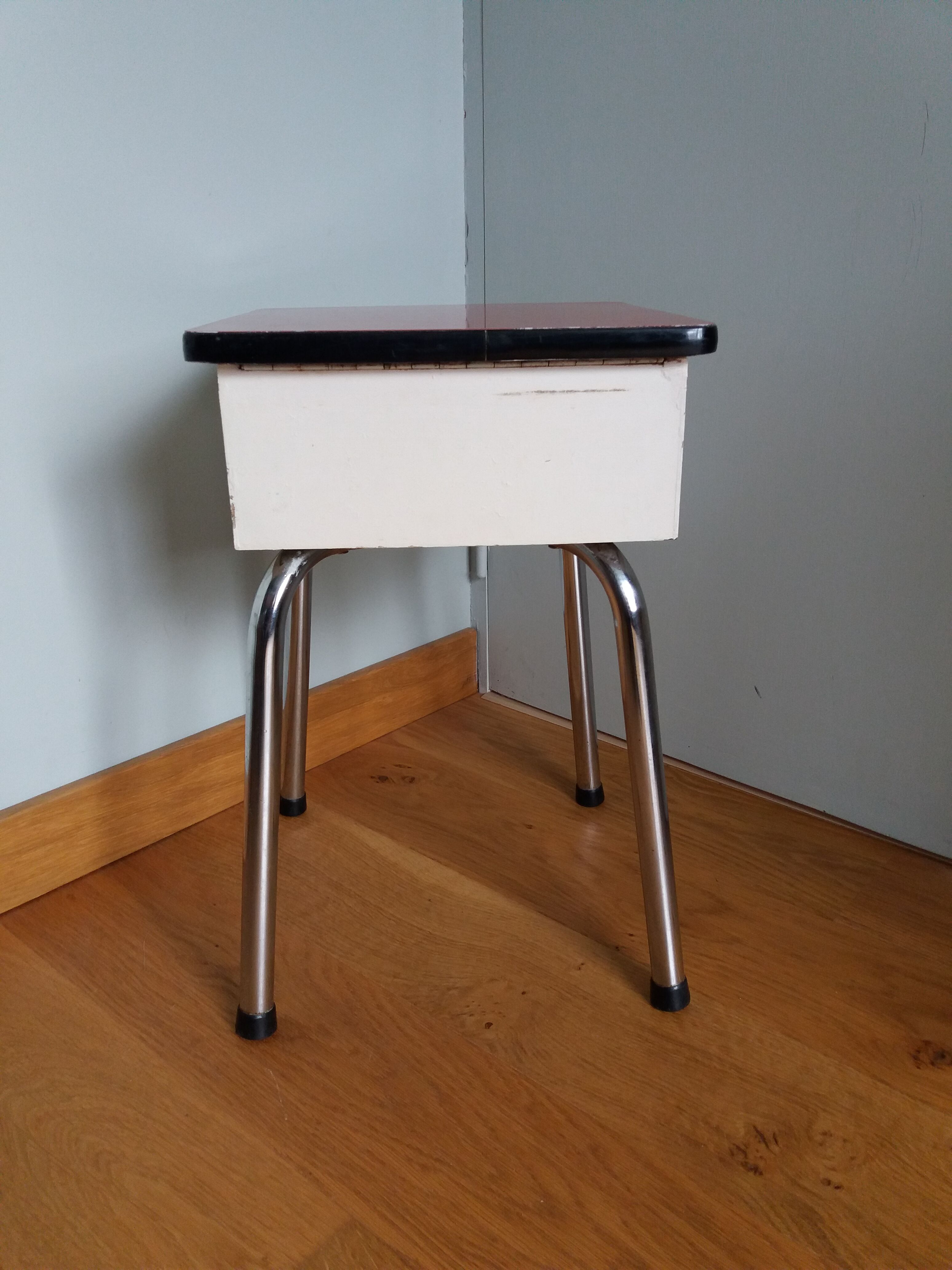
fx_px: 1027
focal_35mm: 28
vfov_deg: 63.4
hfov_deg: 49.7
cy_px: 635
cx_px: 476
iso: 125
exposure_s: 1/33
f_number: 1.9
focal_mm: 3.7
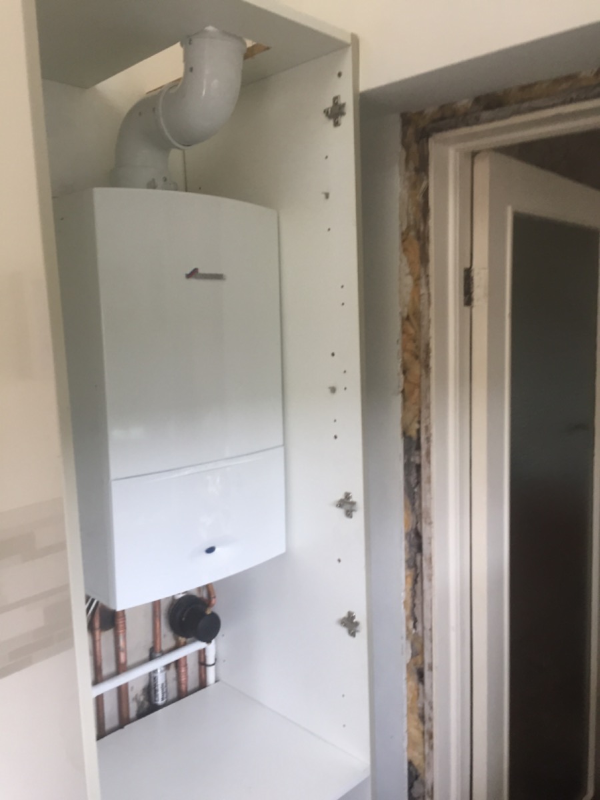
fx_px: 670
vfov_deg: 61.7
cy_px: 400
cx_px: 300
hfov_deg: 48.2
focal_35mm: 29
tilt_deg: -6.2
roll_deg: +0.3
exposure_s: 1/33
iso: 100
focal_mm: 4.15
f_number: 2.2
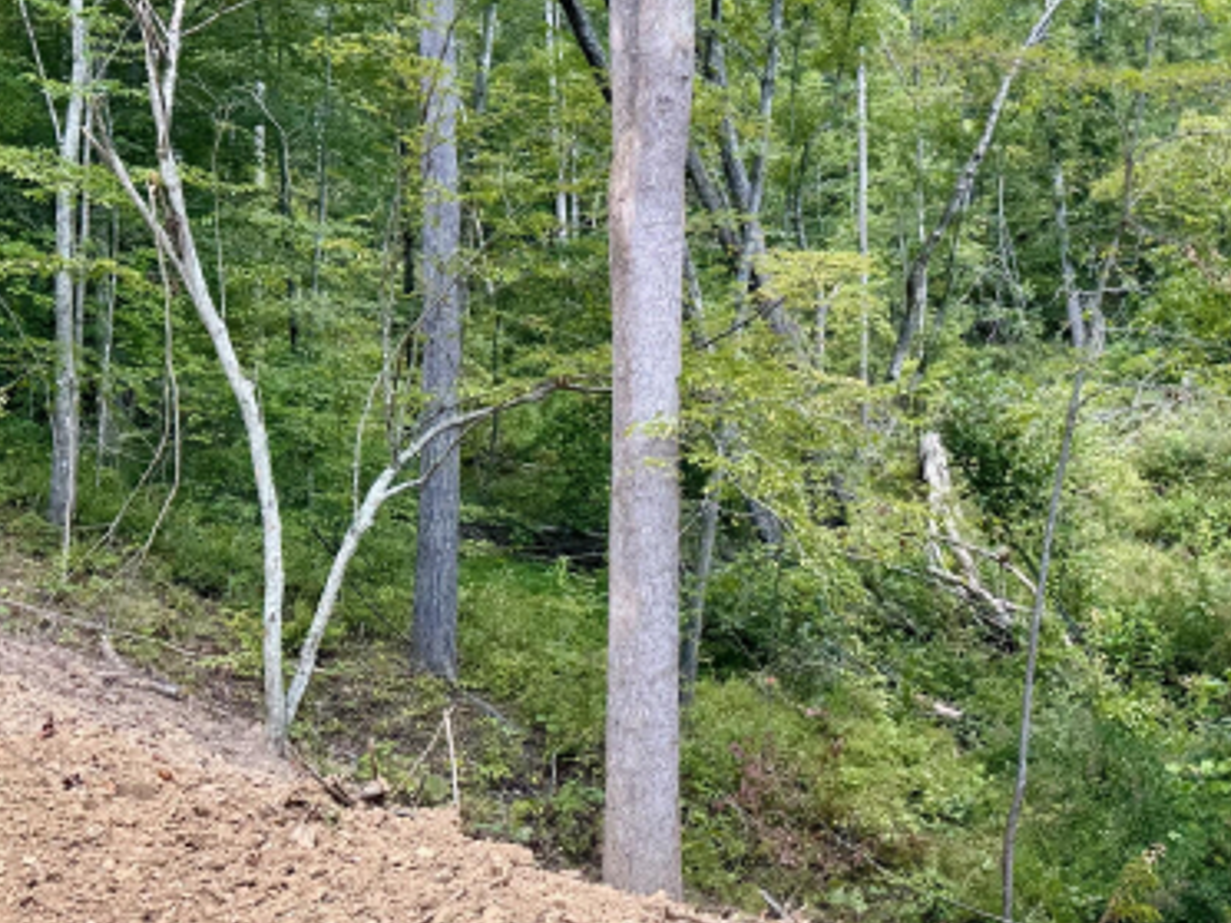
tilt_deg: +3.1
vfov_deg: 33.0
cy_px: 232
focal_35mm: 43
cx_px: 915
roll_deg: +1.4
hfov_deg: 42.6
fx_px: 1529
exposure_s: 1/286
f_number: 1.78
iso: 80
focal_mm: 6.86
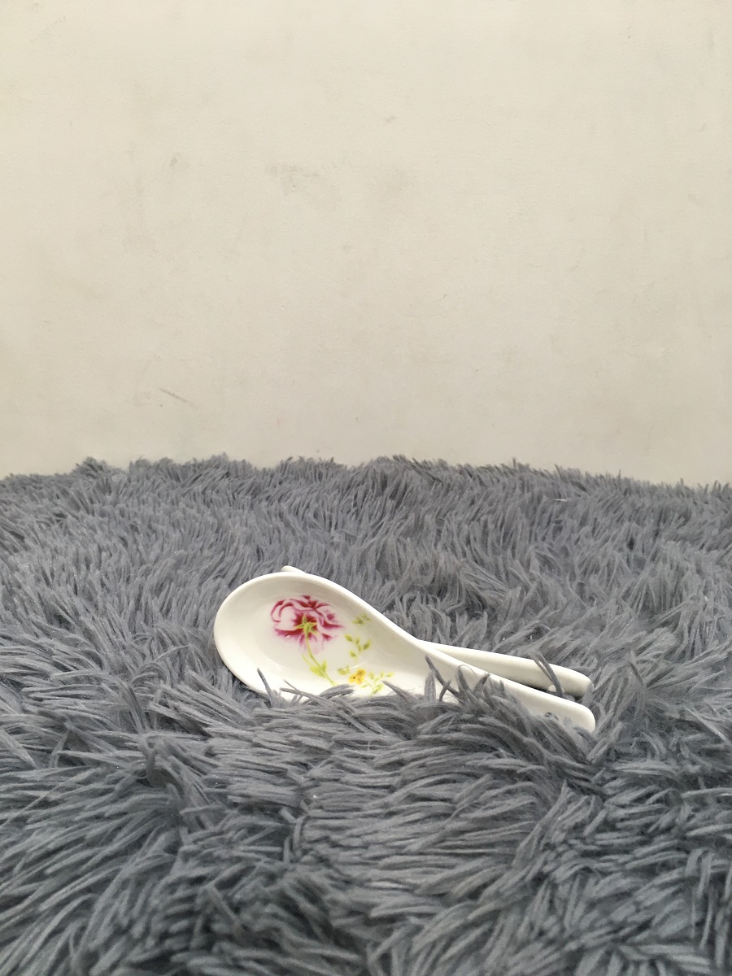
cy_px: 488
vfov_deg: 61.7
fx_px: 818
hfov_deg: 48.2
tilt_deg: -14.9
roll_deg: -0.3
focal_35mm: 29
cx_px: 366
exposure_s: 1/33
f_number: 2.2
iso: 100
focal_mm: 4.15
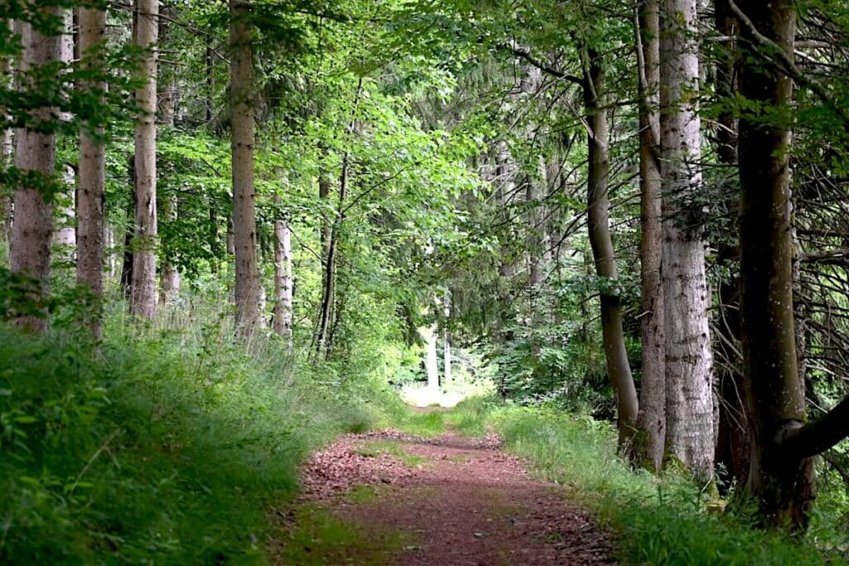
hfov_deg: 28.8
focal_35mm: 70
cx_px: 424
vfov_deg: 19.5
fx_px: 1651
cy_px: 283
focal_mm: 70
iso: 560
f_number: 4
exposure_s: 1/125
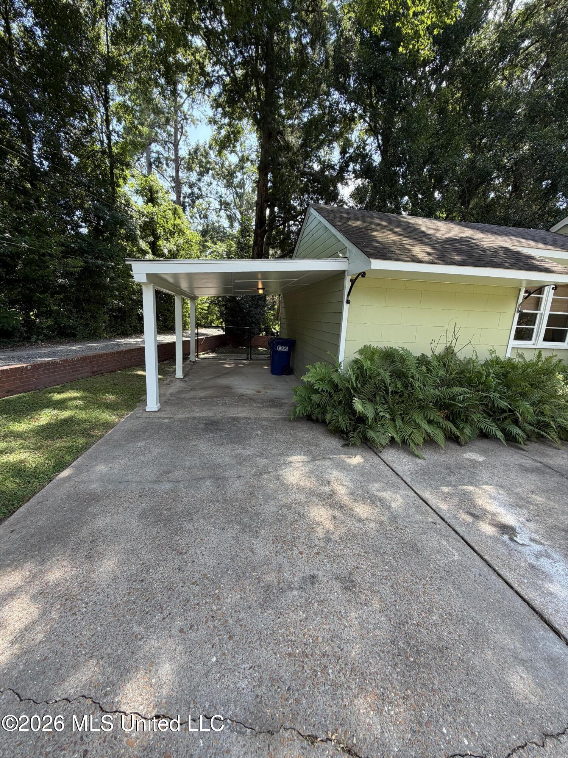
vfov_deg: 102.1
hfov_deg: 85.7
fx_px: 306
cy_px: 379
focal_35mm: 14
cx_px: 284
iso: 40
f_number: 2.2
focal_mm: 2.22
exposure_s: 1/167
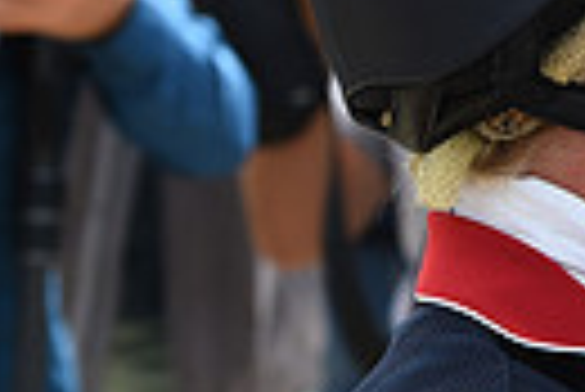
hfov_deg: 5.8
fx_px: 5645
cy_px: -194
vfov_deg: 4.0
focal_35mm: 347
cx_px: 1224
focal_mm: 78
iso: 200
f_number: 5
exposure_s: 1/1000
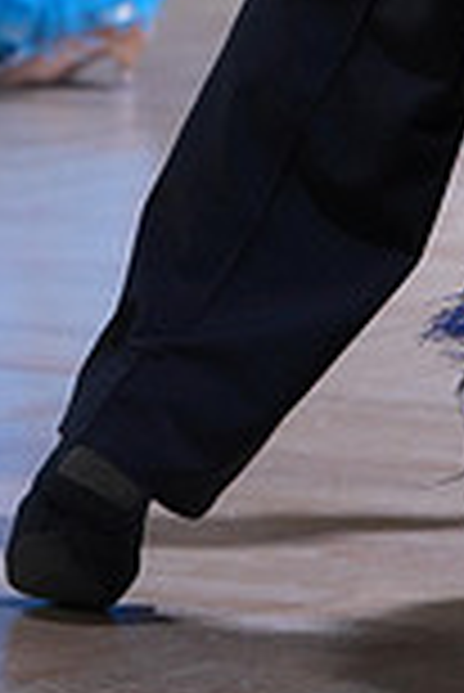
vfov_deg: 4.6
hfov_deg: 3.1
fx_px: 8622
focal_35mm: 447
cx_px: 606
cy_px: -248
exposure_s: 1/400
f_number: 5.6
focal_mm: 119
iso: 1000
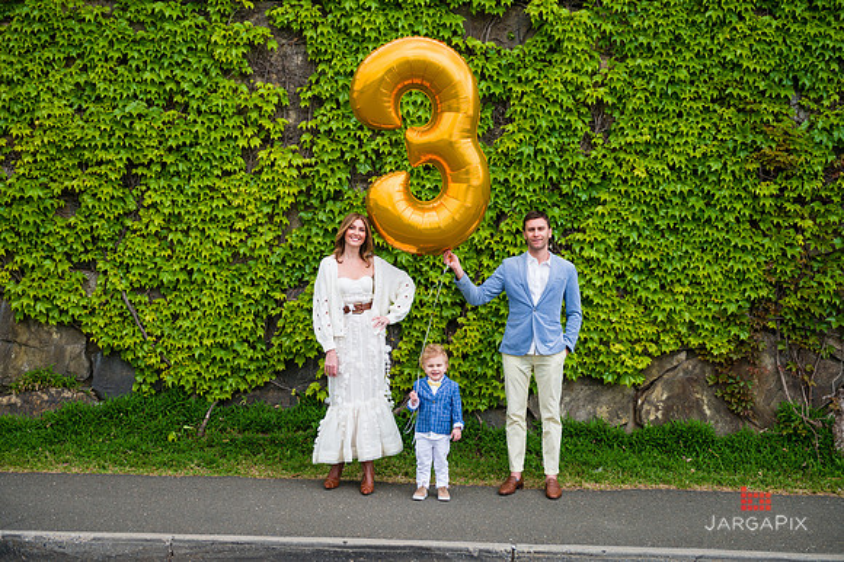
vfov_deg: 23.4
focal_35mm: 58
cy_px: 281
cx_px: 422
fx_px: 1359
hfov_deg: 34.5
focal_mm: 58
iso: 200
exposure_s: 1/640
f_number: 4.5
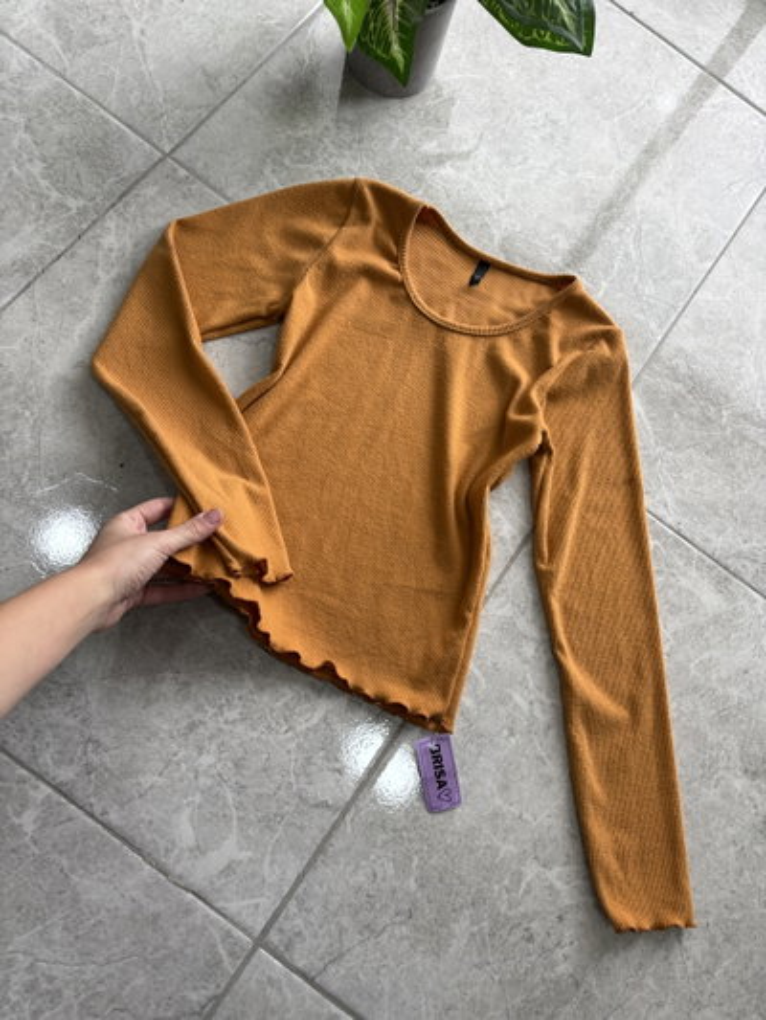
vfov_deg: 67.3
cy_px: 510
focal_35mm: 26
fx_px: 767
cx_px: 383
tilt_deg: -72.5
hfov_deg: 53.1
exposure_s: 1/121
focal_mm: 5.96
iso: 50
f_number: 1.6
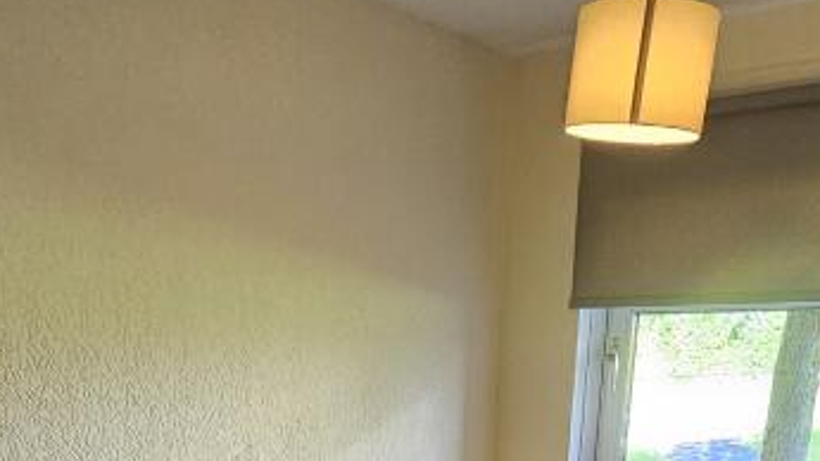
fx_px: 913
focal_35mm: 42
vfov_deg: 19.3
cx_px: 387
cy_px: 879
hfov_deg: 48.3
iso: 250
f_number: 2.2
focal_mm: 2.2
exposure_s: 1/50
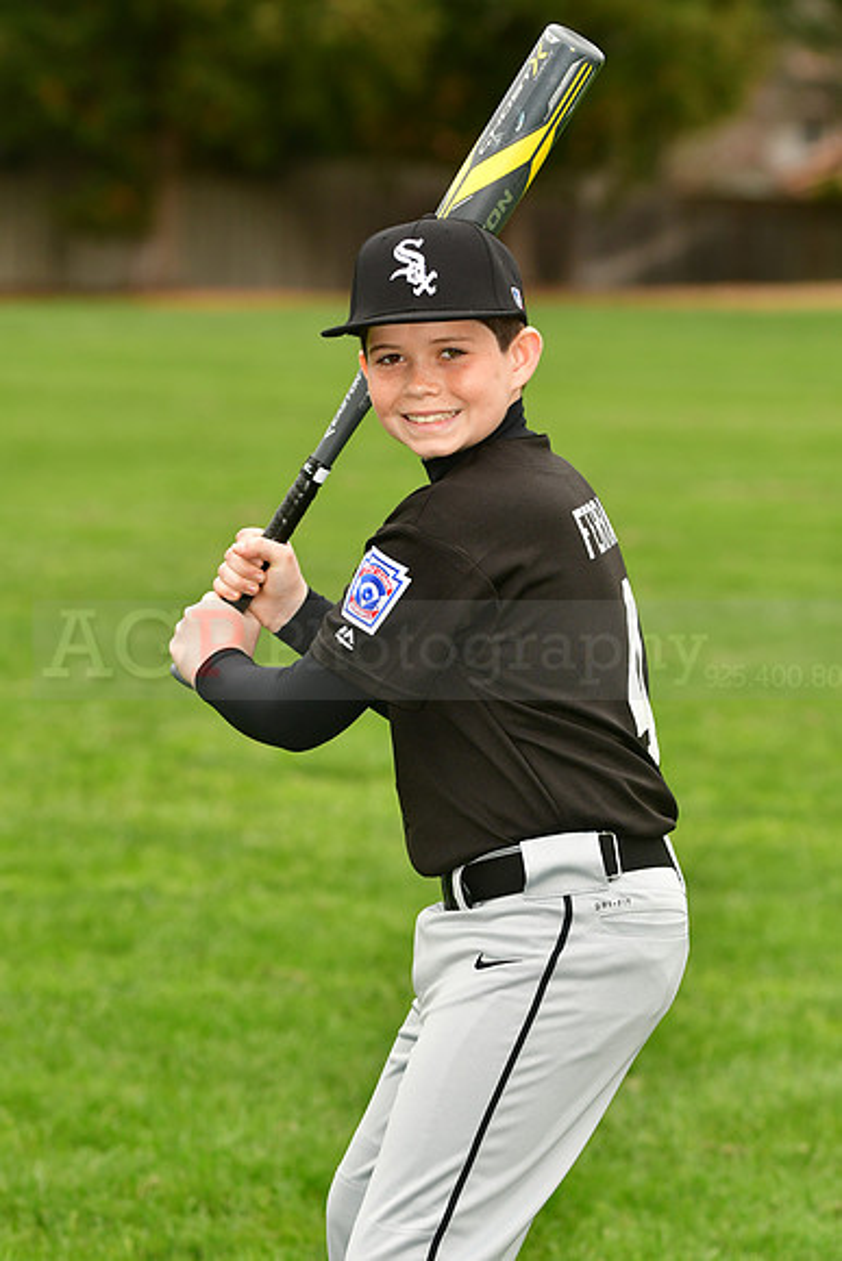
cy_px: 630
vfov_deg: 11.4
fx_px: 6311
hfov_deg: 7.6
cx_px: 421
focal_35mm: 180
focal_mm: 120
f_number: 4
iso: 320
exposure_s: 1/1000
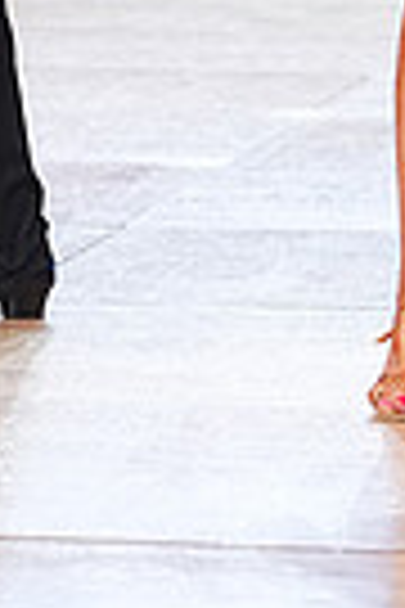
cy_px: -405
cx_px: 169
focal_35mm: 378
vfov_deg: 5.4
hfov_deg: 3.6
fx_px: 6378
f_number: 4
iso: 1600
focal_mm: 88
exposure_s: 1/400
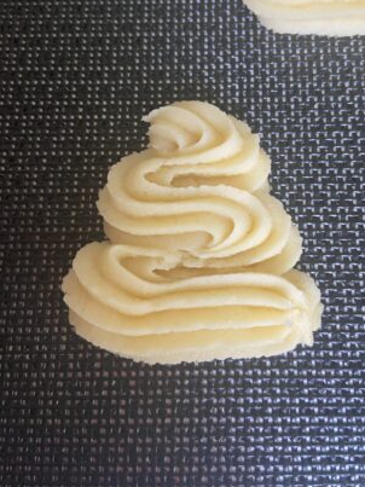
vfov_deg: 58.0
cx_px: 208
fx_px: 436
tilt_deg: -76.0
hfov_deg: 45.3
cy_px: 199
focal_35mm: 31
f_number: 1.8
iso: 320
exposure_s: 1/60
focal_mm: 4.25
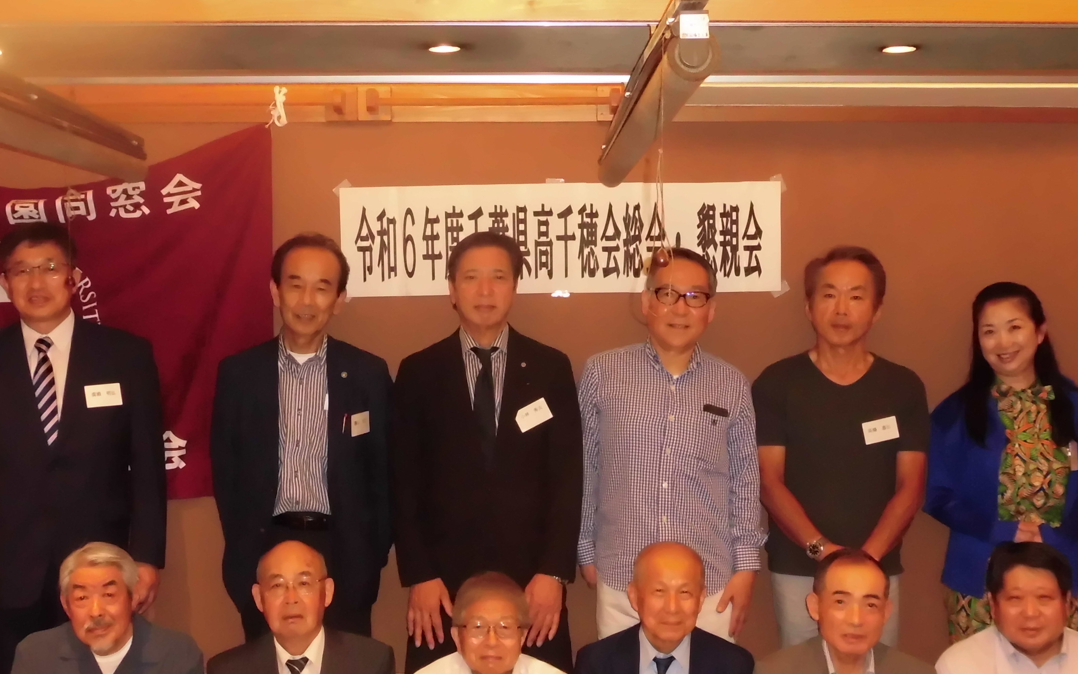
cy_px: 449
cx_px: 515
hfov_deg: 41.0
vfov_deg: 26.2
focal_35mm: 49
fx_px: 1440
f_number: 3.5
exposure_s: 1/15
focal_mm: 5.81
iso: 500
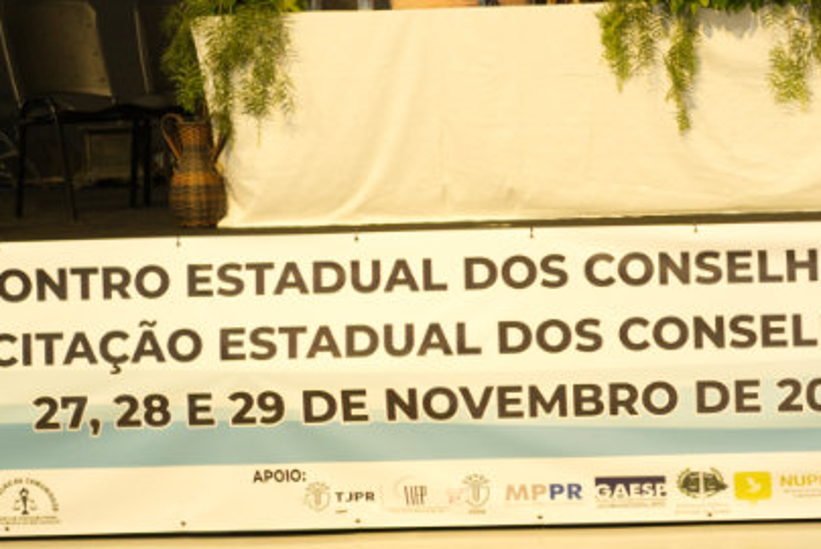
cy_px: 387
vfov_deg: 13.2
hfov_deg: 18.2
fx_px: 2373
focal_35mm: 104
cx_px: 1083
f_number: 2.5
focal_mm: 35
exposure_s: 1/100
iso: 2000
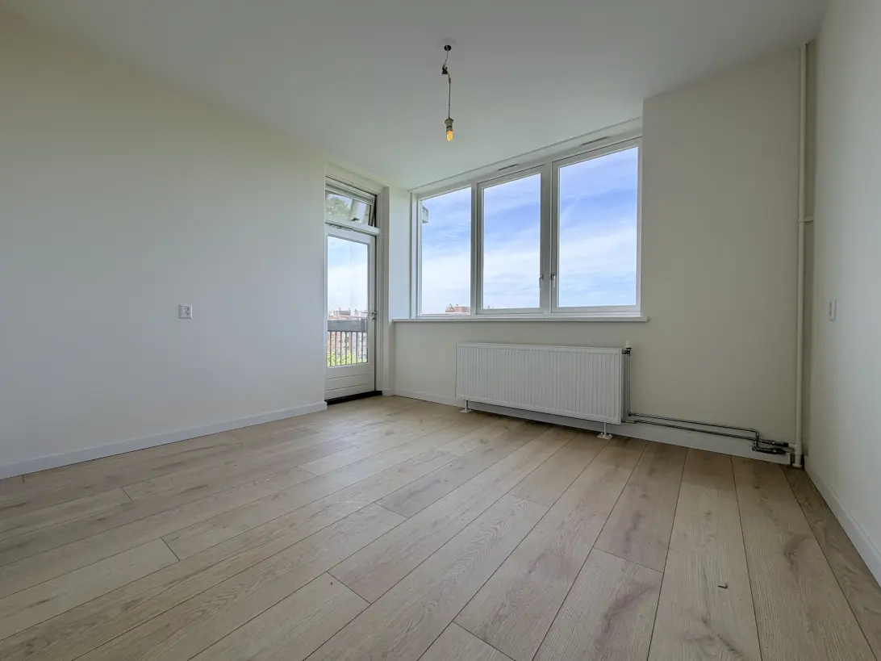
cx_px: 440
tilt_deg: -0.2
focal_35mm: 14
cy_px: 330
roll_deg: -0.3
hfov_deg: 102.1
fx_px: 356
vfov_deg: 85.7
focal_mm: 2.22
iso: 40
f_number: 2.2
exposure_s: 1/245
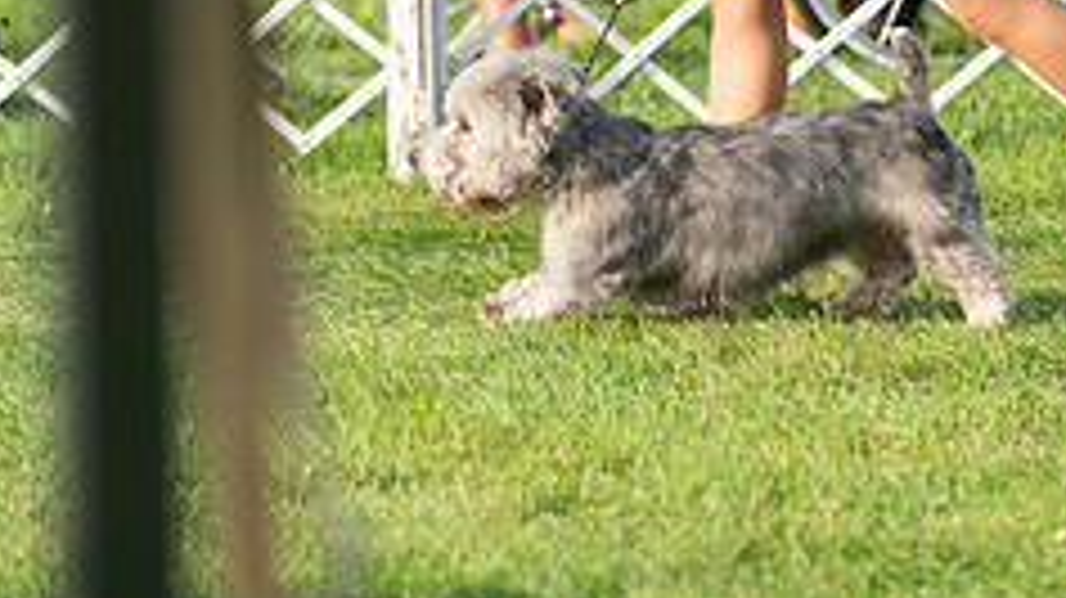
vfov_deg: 3.1
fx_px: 10933
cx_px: 639
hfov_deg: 5.6
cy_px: -117
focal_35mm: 387
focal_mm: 151
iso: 400
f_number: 3.2
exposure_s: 1/2000
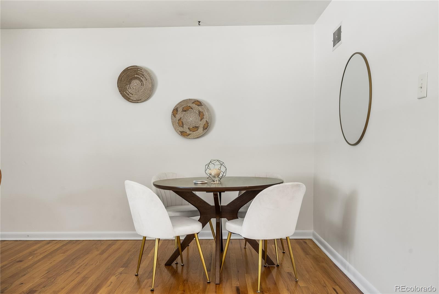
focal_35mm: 29
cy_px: 147
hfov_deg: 63.6
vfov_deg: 45.0
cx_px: 220
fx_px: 354
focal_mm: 29
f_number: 8
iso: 200
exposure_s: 1.3
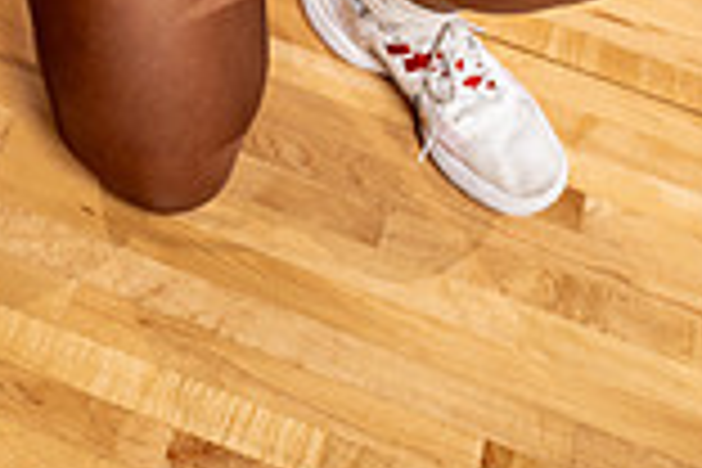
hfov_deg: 20.1
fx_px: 1969
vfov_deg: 11.9
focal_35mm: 101
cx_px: 216
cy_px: -508
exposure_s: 1/250
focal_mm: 35
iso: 400
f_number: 4
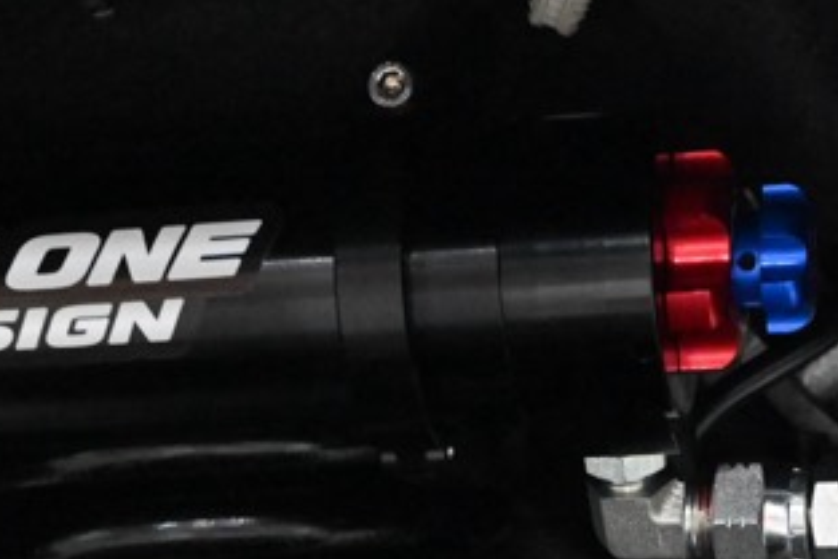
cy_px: 762
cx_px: 410
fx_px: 3121
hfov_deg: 15.3
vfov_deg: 10.0
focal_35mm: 134
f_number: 7.1
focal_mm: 35
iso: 10000
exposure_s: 1/40
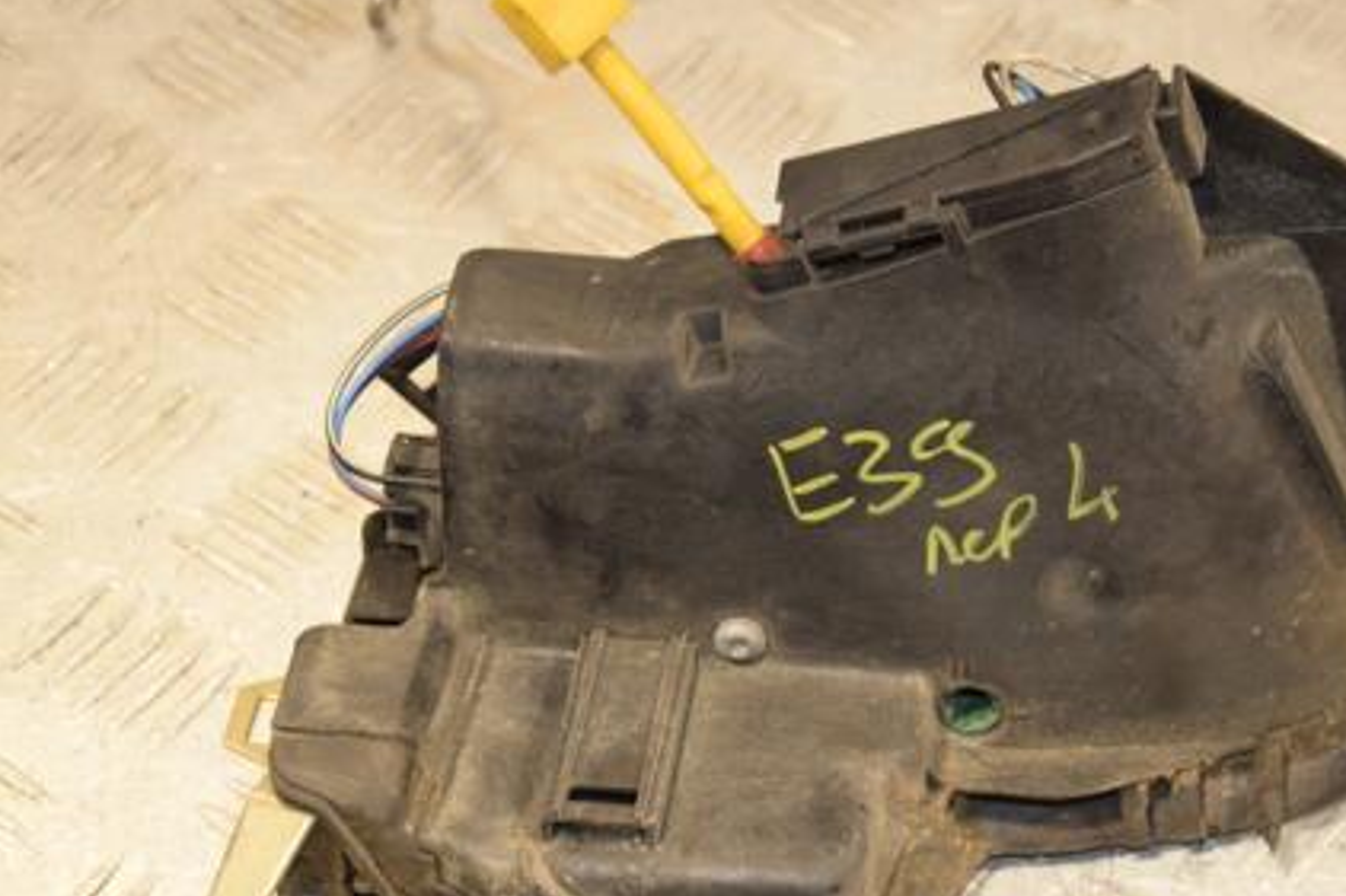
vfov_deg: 12.3
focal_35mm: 111
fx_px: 4148
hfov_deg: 18.4
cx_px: 903
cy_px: 622
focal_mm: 52
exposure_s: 1/200
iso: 800
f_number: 5
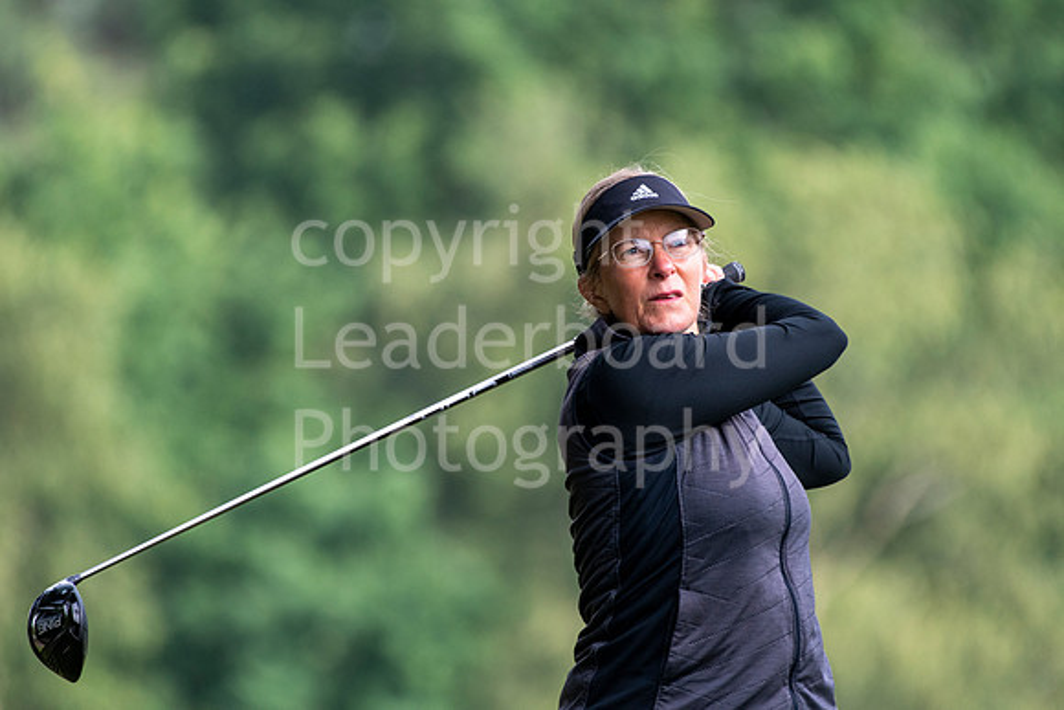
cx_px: 532
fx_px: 19510
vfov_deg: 2.1
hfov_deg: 3.1
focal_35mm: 660
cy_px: 355
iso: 640
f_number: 5.6
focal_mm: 440
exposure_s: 1/1000
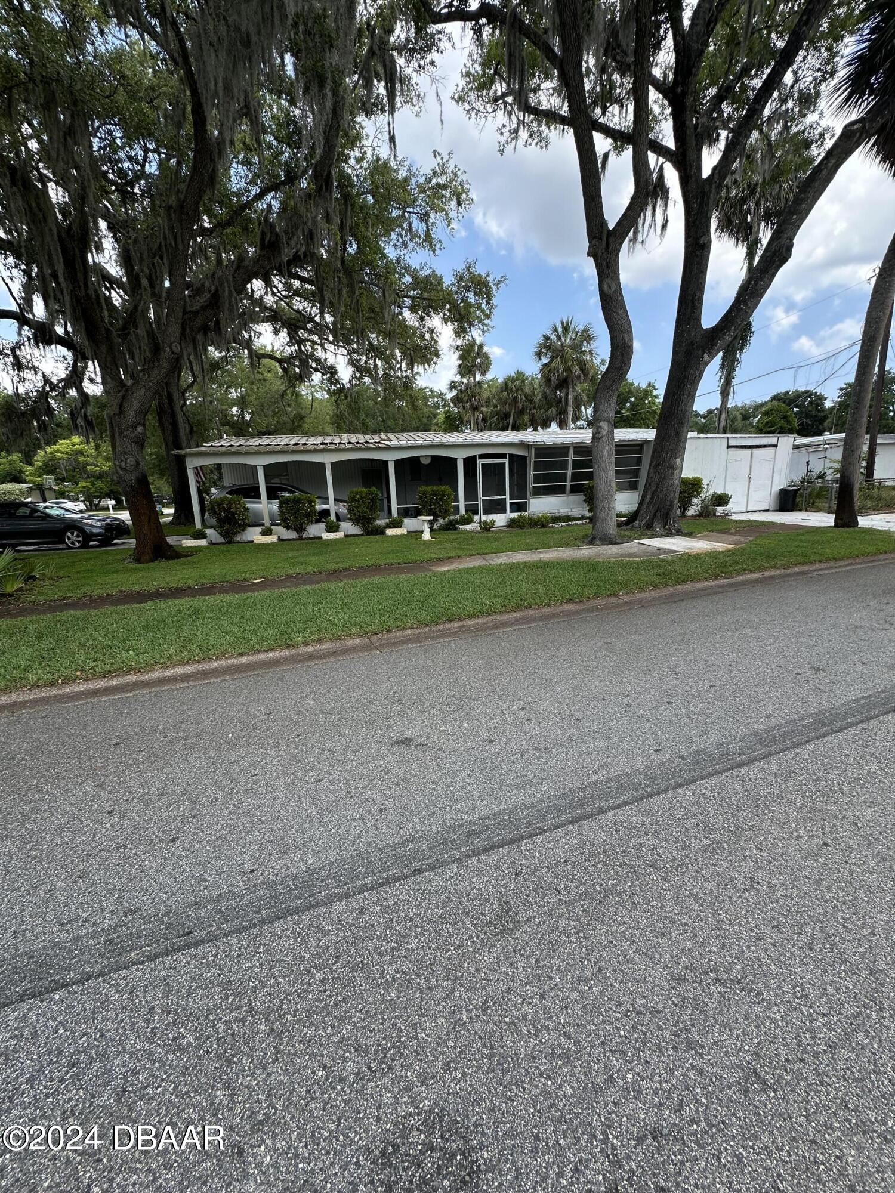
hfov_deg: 85.7
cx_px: 448
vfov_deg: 102.1
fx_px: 483
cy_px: 596
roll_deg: +2.0
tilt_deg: -14.2
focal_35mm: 14
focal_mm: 2.22
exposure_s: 1/433
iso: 40
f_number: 2.2
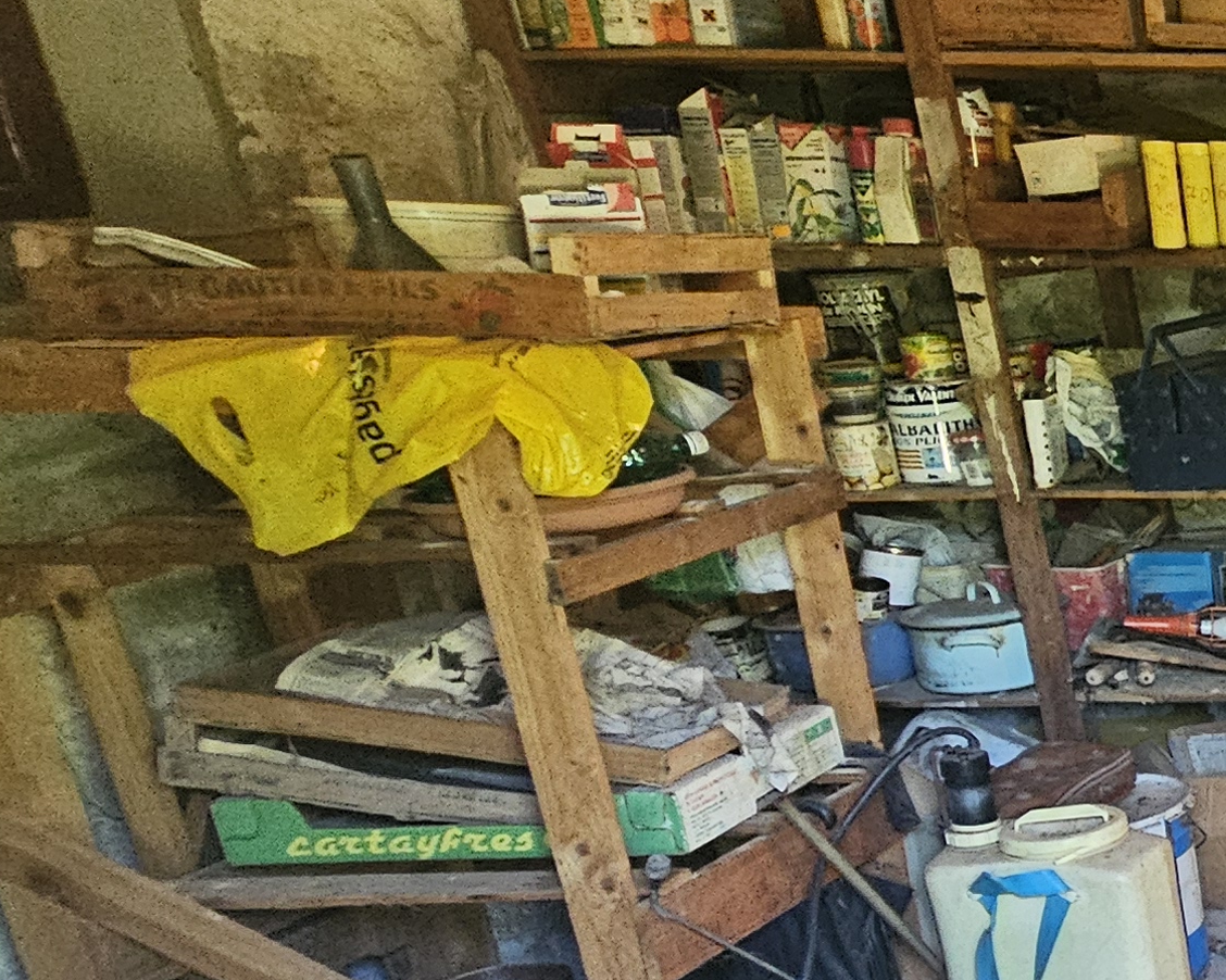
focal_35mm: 45
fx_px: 1633
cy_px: 732
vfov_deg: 32.8
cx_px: 2106
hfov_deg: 23.9
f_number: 2.2
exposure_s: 1/33.3
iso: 640
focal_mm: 2.2
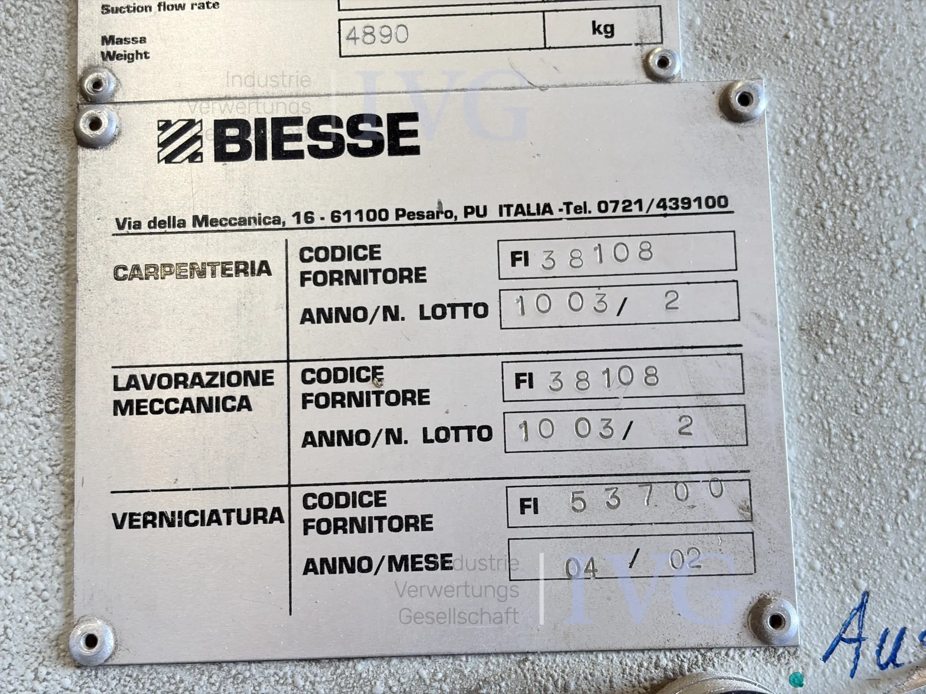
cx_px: 463
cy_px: 347
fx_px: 1391
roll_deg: +2.4
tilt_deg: +8.6
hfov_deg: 36.8
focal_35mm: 52
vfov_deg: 28.0
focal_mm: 5.96
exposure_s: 1/50
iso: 80
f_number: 1.6
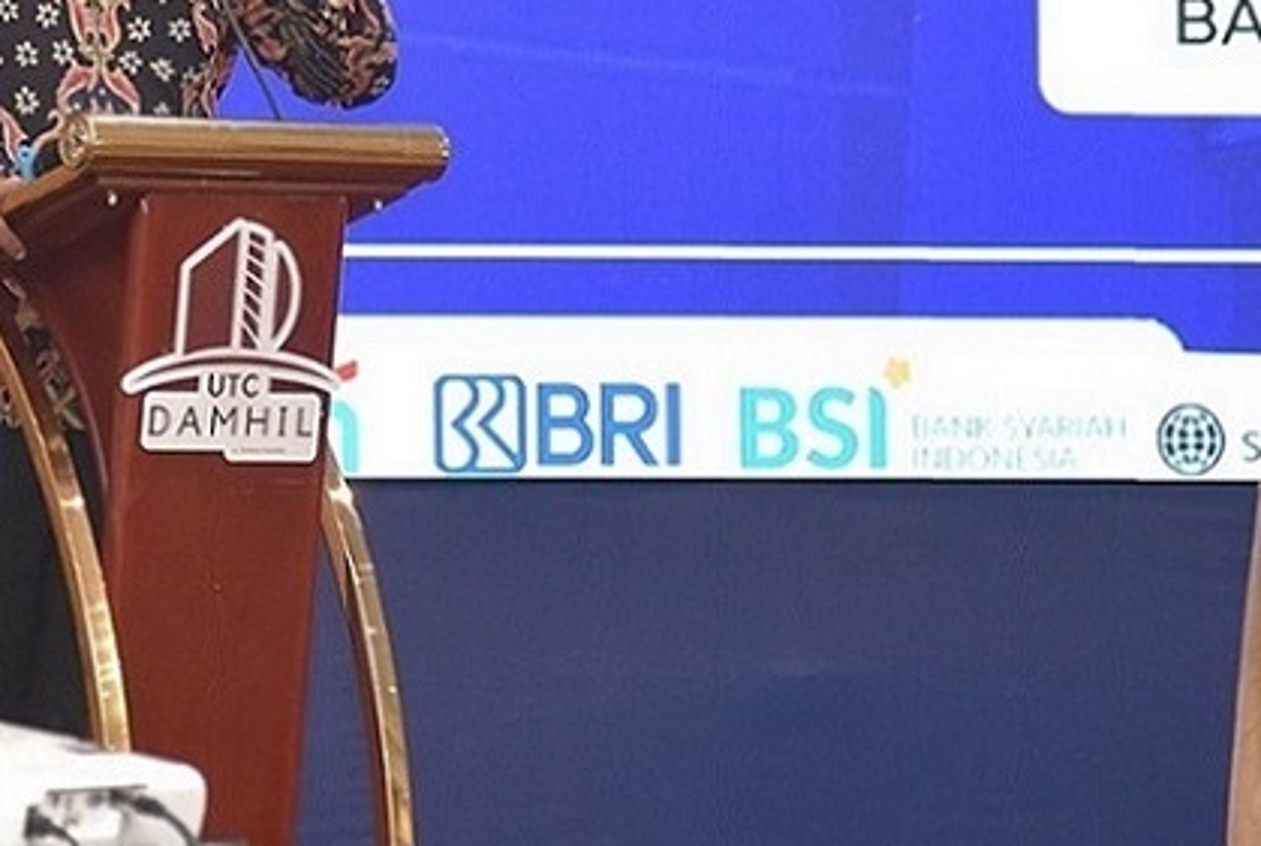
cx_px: 77
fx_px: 9579
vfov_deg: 5.1
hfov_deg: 7.5
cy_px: 214
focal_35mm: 273
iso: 4500
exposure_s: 1/160
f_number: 4
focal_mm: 100
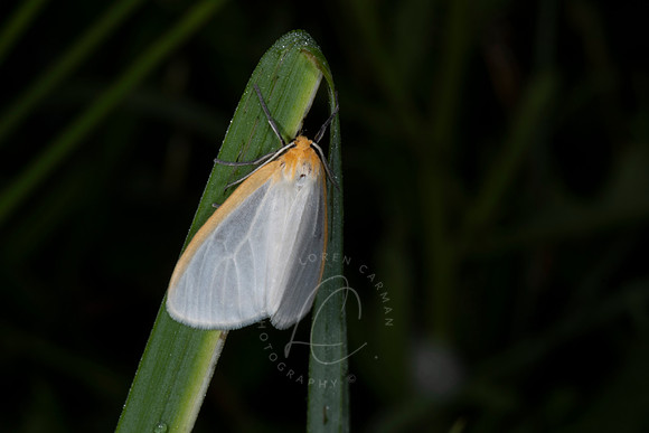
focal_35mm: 149
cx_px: 320
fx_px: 2685
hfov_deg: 13.8
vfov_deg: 9.2
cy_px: 189
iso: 64
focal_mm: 105
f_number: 36
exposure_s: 1/200
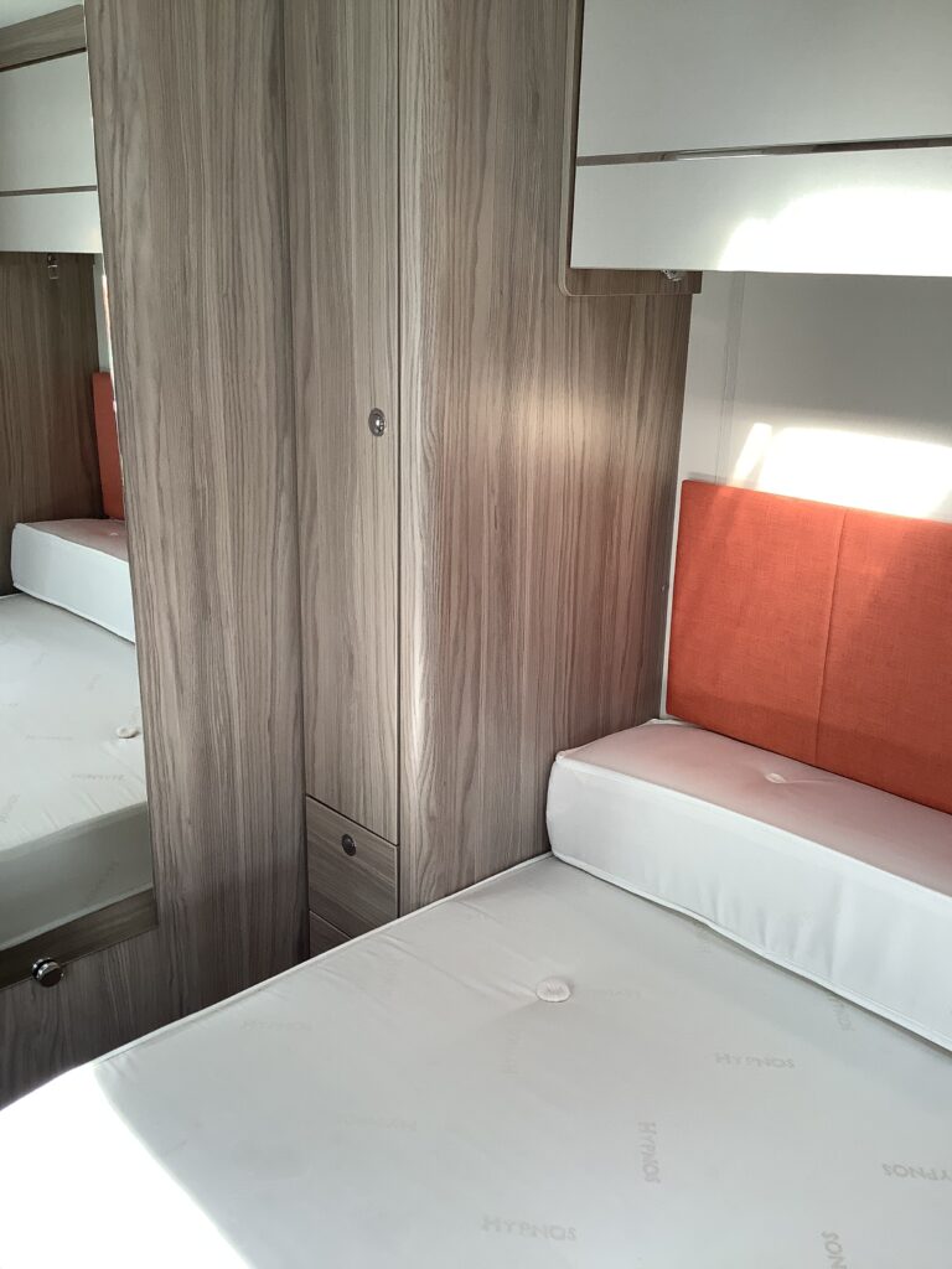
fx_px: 1137
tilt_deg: -18.1
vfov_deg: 58.4
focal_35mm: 31
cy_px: 634
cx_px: 476
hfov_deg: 45.4
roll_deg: -2.4
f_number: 2.4
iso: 64
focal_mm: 3.3
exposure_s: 1/100
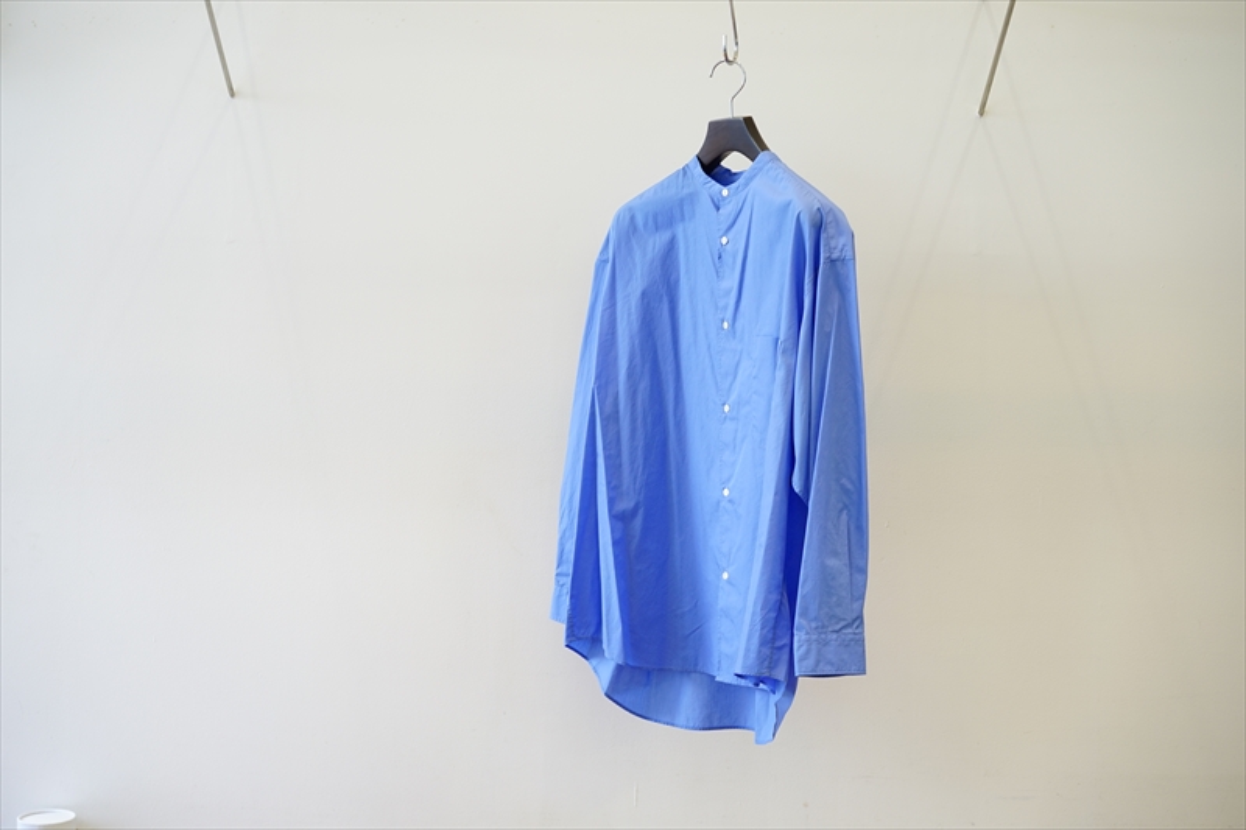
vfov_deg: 24.6
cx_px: 623
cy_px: 415
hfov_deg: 36.3
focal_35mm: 55
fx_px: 1903
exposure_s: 1/60
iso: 400
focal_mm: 55
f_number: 4
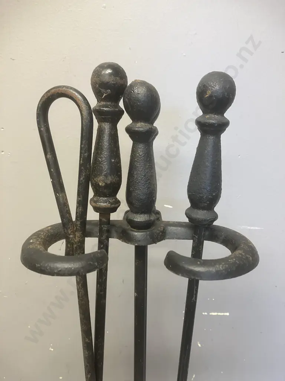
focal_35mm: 28
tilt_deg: -14.7
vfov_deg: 63.4
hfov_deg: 49.7
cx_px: 142
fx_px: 307
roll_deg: -0.9
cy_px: 190
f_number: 1.8
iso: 125
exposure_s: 1/50
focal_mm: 3.99
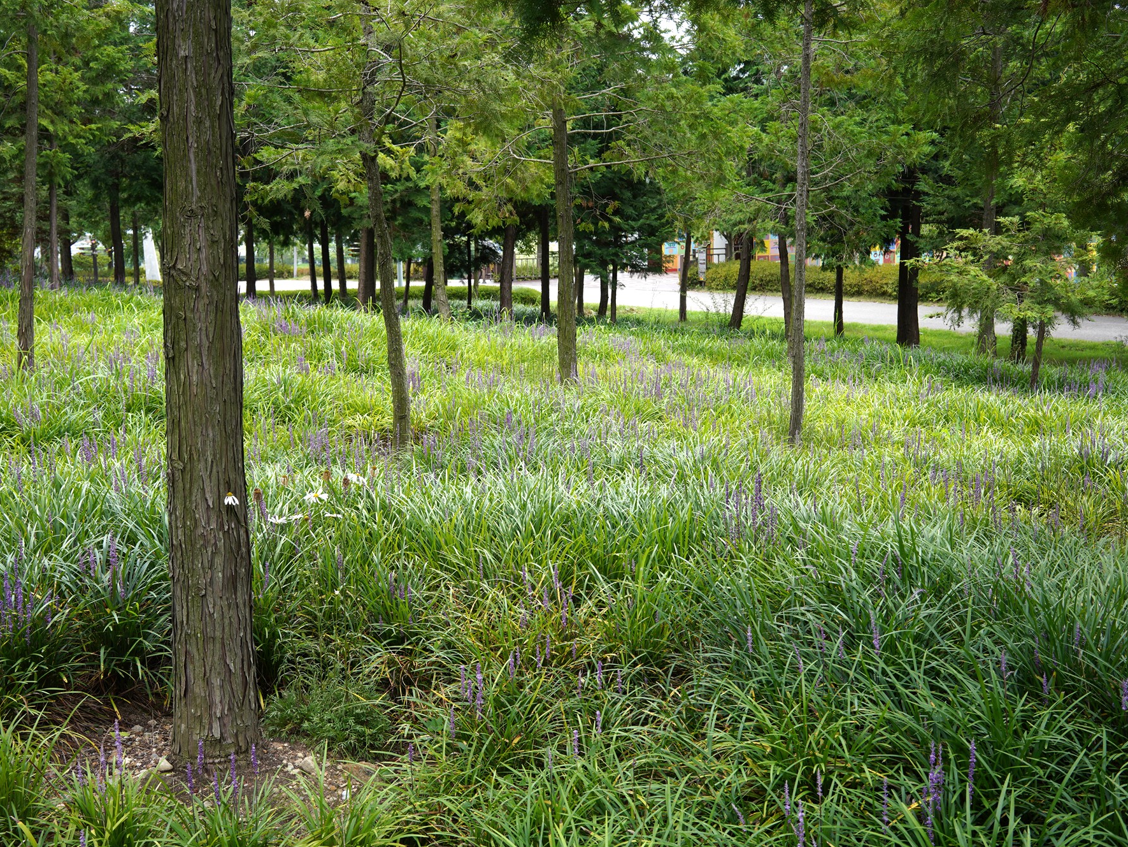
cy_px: 424
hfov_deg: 49.0
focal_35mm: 38
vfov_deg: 37.7
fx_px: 1239
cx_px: 543
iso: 100
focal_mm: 35
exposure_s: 1/100
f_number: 7.1
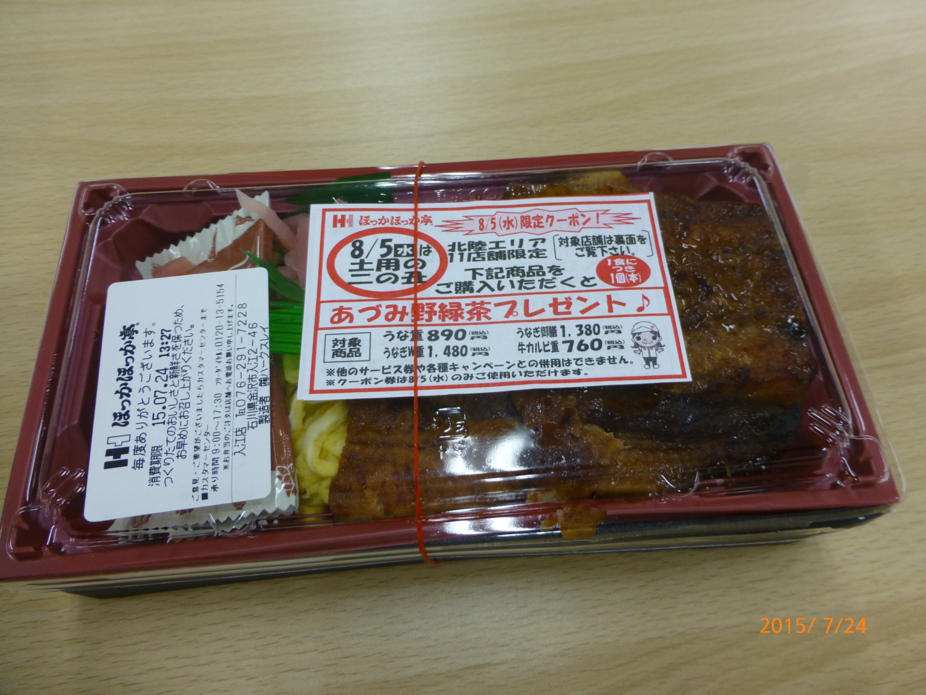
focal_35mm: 24
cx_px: 463
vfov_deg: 56.8
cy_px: 348
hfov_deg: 71.6
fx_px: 642
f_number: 3.3
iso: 125
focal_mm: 4.3
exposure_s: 1/60
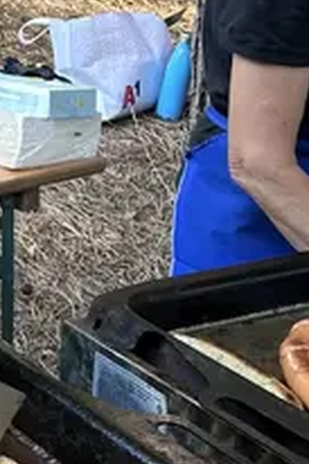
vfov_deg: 19.2
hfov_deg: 11.8
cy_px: 68
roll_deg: +1.4
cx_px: -286
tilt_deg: -12.9
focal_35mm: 105
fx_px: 1354
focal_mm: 5.7
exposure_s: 1/121
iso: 50
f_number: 1.5
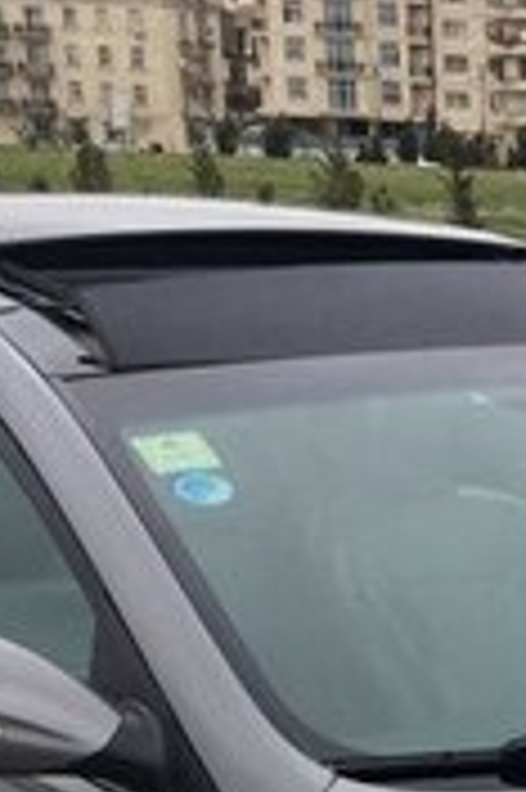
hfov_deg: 10.8
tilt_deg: -17.3
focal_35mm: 113
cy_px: 965
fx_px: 2481
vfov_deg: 17.2
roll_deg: -2.5
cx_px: 1115
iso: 32
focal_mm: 4.15
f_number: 2.2
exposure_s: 1/328
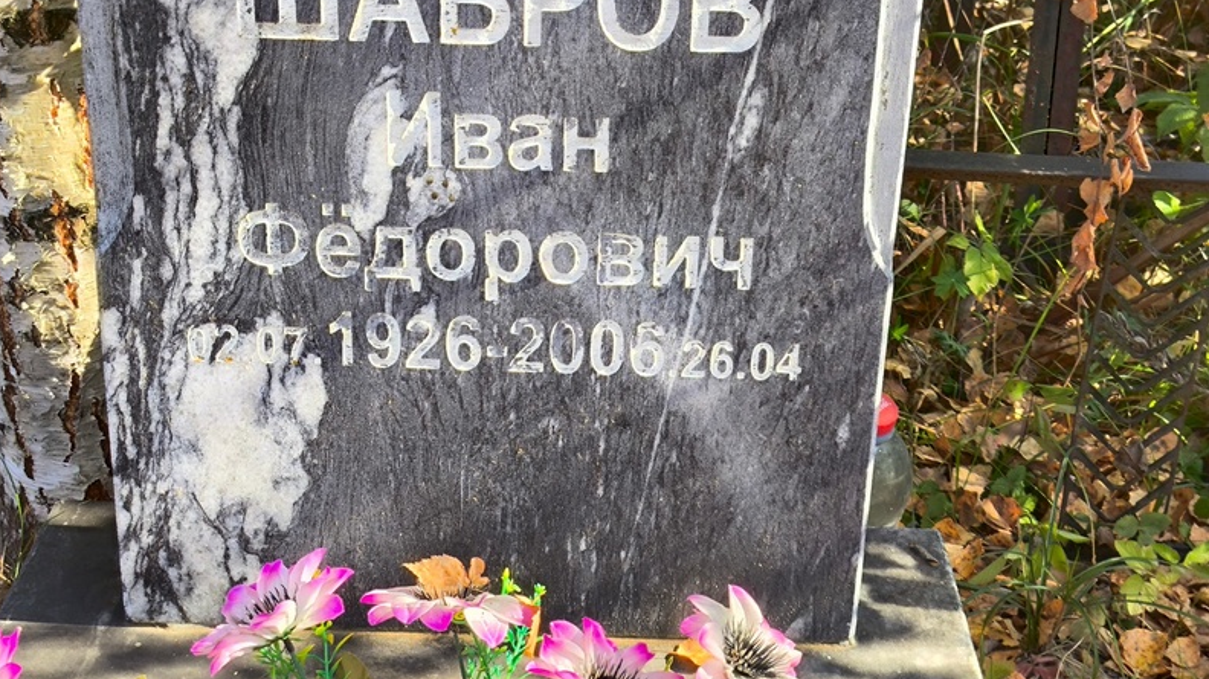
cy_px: 252
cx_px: 601
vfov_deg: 21.8
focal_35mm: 55
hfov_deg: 37.9
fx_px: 1763
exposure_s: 1/421
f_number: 1.7
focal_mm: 4.71
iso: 50
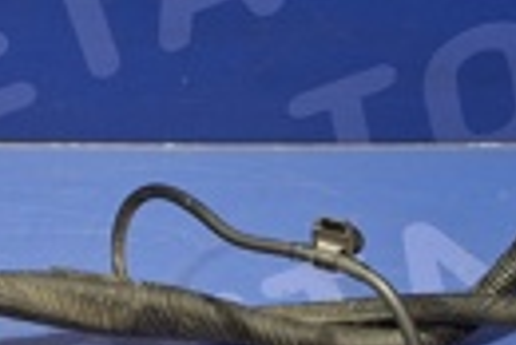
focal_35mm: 128
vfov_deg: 10.5
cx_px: 83
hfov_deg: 15.9
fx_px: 1837
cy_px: 438
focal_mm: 4.69
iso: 250
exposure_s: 1/33
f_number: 1.8
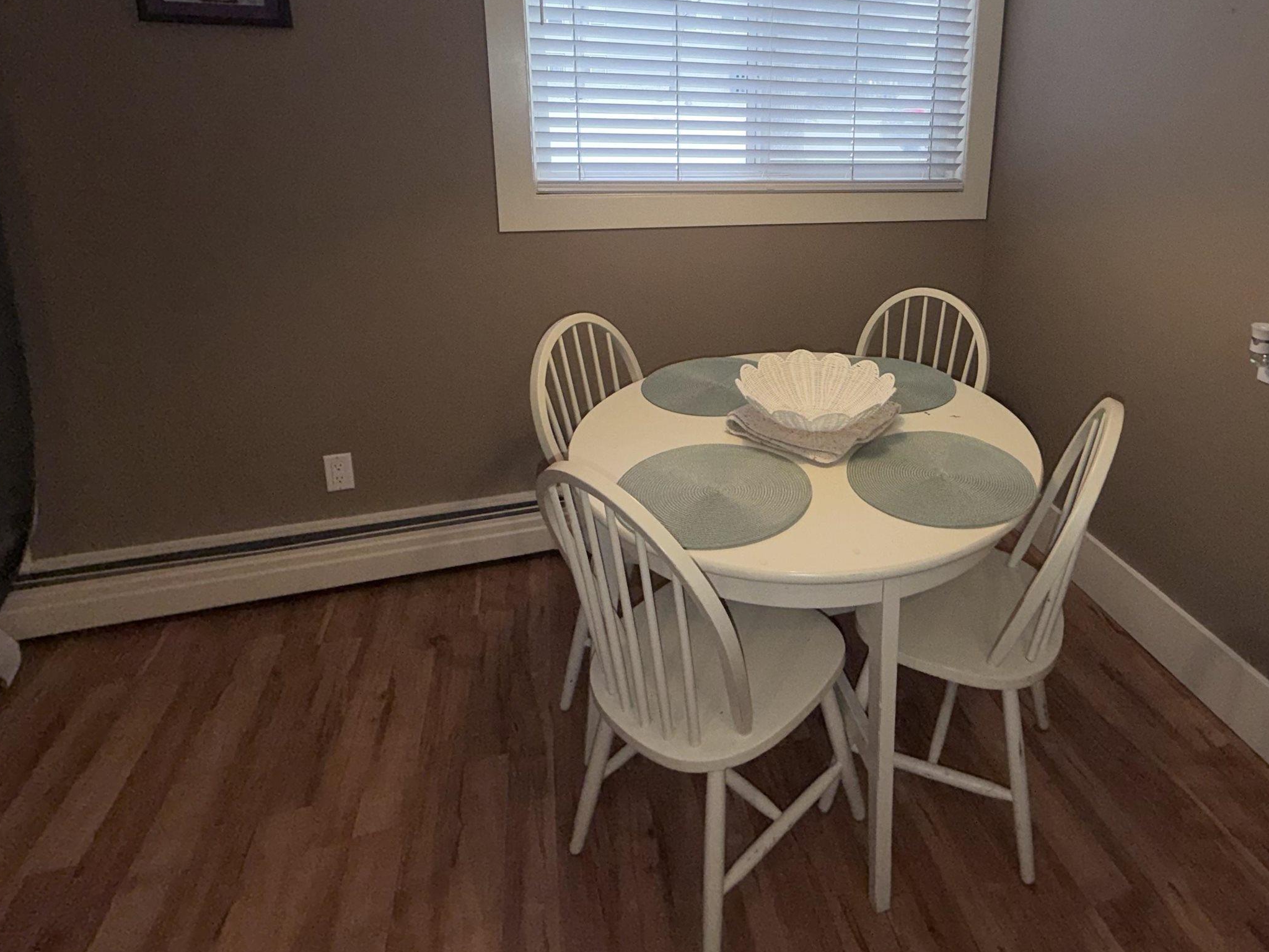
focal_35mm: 21
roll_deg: -2.7
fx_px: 770
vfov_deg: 60.6
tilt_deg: -12.6
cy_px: 261
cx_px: 836
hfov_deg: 76.7
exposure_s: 1/60
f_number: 2.2
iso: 32
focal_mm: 2.22
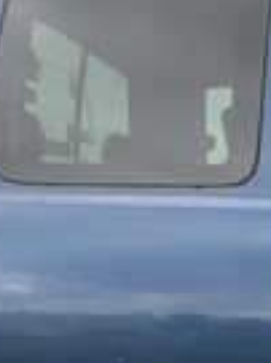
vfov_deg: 22.3
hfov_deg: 16.2
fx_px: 868
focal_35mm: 83
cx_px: 411
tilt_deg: -9.7
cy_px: 395
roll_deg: +0.5
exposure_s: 1/131
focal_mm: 3
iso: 32
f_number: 1.8
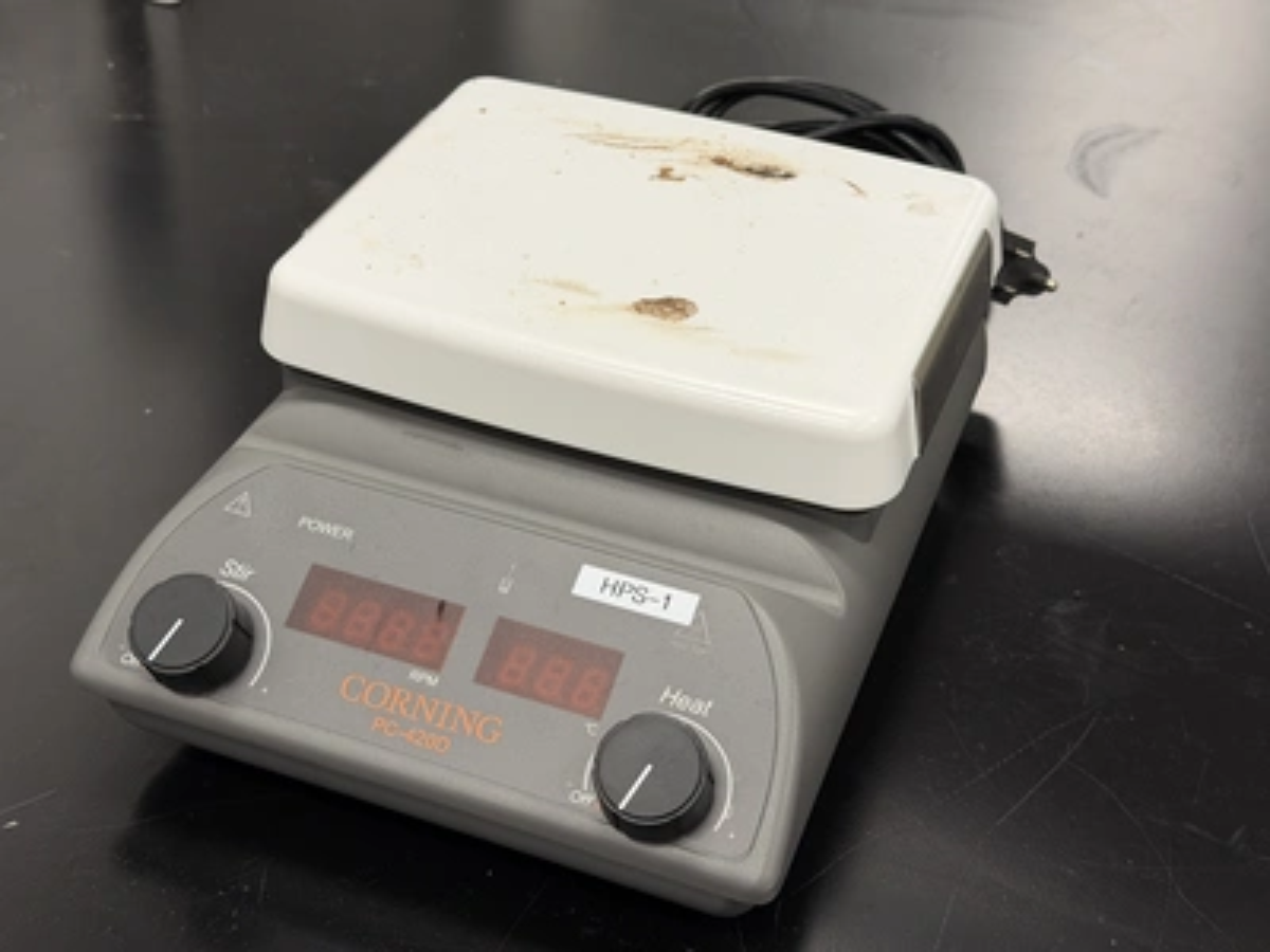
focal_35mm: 48
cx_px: 635
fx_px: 1761
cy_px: 476
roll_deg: -1.1
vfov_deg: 30.3
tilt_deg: -39.1
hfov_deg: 39.7
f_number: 1.78
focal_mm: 6.76
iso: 64
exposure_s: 1/60
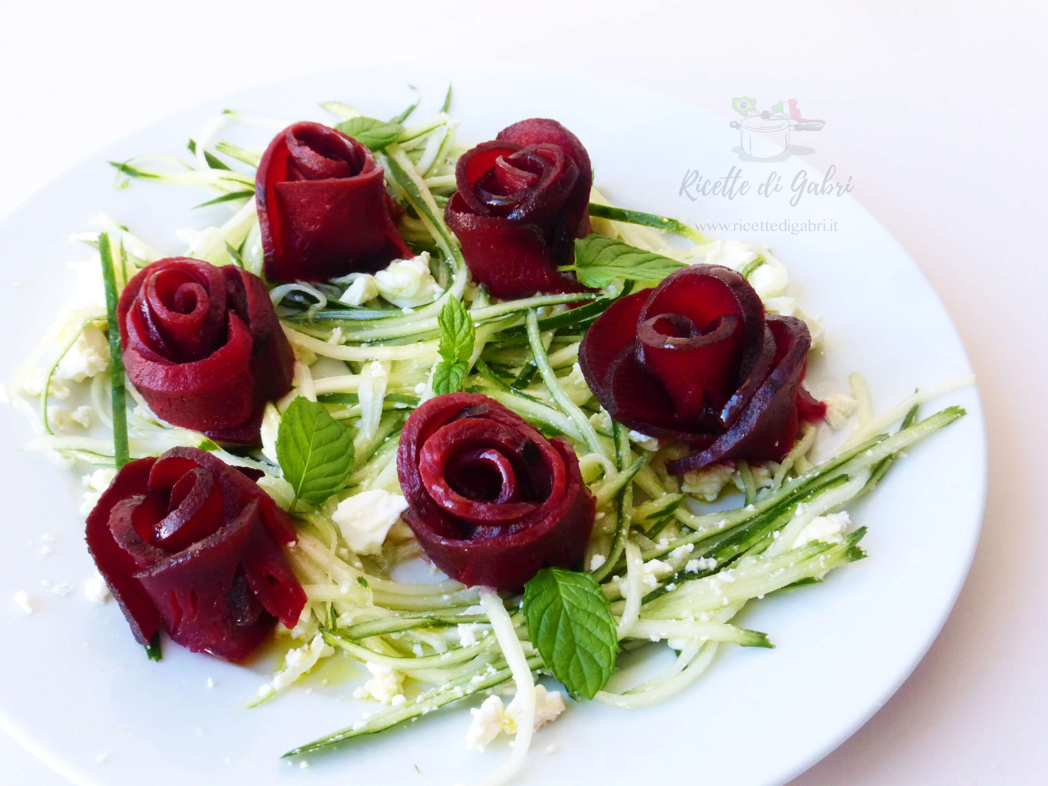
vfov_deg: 30.9
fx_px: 1423
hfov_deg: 40.4
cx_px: 524
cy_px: 393
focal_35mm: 47
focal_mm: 8.5
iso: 400
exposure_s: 1/60
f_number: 4.2
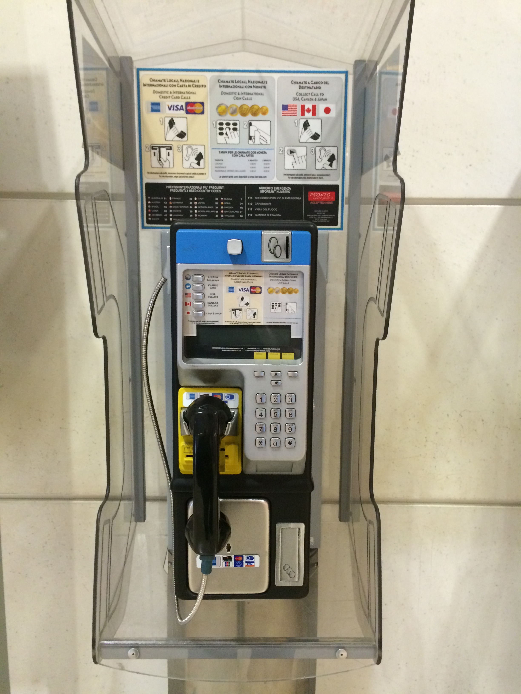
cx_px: 260
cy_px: 347
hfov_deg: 48.2
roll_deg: +0.3
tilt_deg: -11.3
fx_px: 582
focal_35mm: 29
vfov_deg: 61.7
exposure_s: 1/20
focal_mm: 4.15
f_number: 2.2
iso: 320
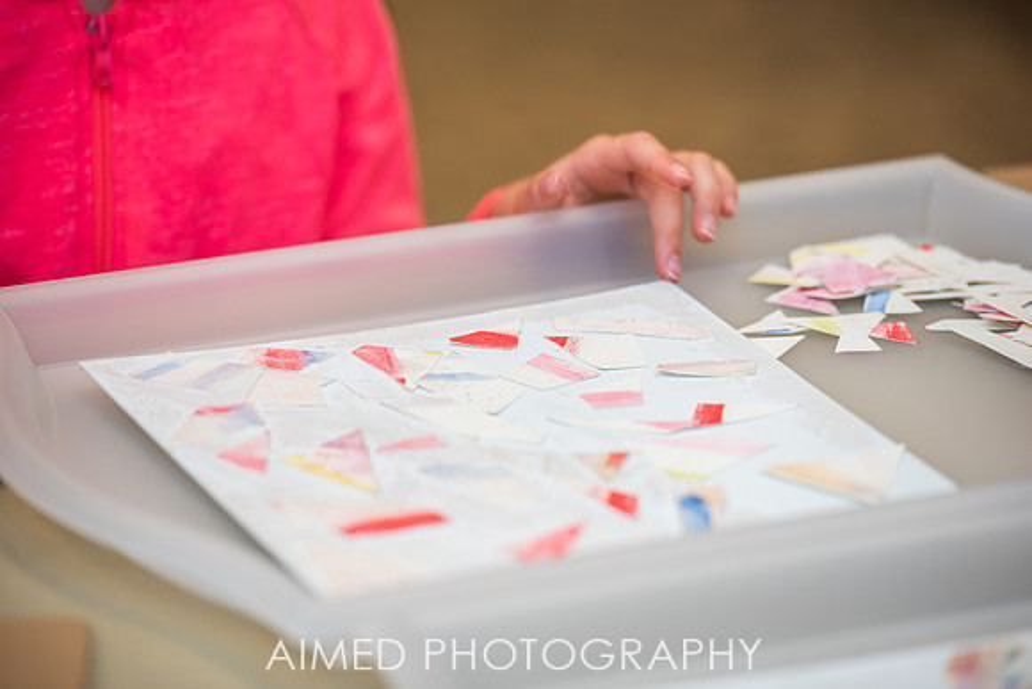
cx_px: 516
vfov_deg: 6.9
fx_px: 5734
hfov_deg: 10.3
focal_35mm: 200
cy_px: 344
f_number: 3.5
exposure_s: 1/200
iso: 320
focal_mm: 200
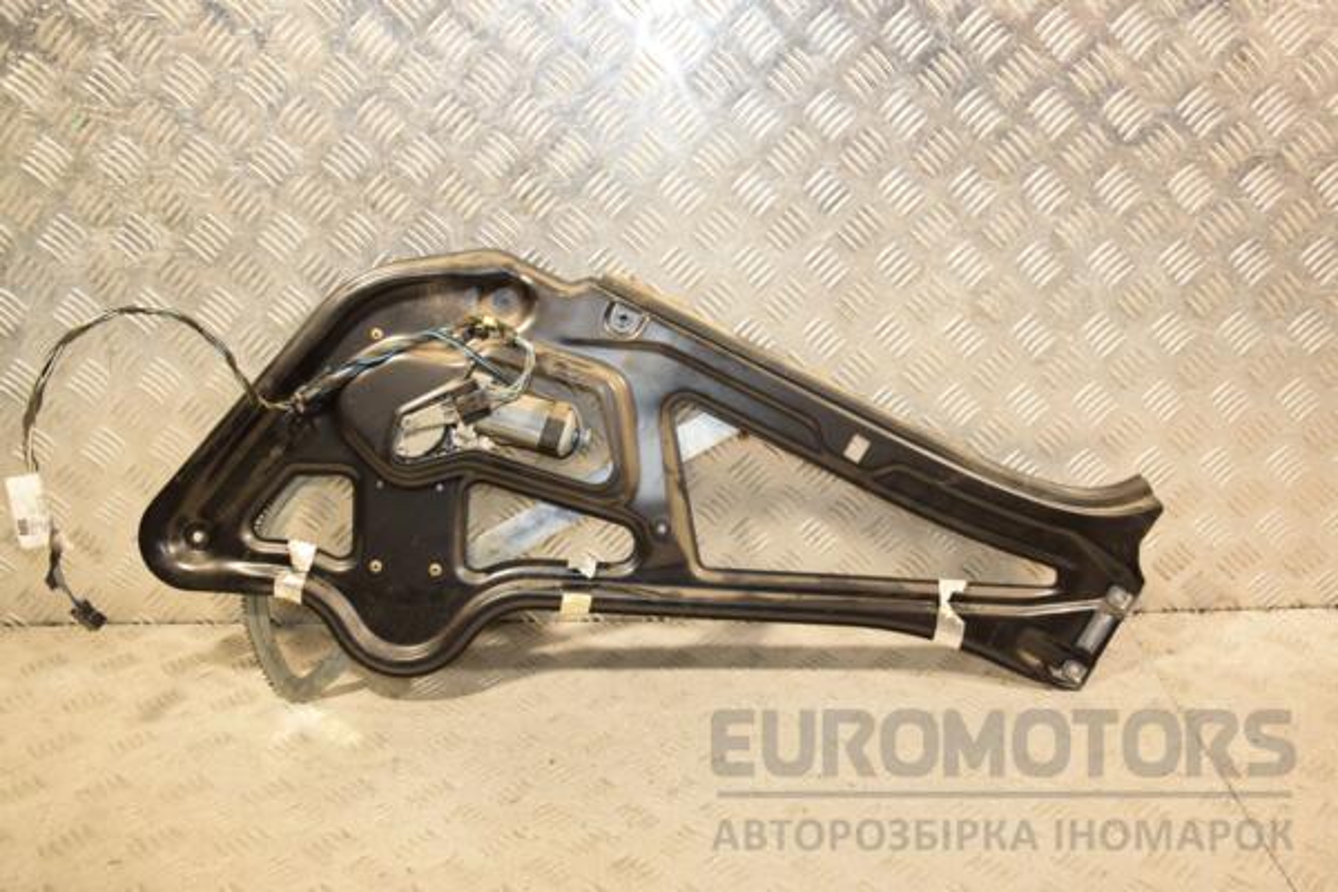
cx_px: 669
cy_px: 446
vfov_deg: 36.9
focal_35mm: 36
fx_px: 1338
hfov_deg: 53.1
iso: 800
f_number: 5
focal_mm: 24
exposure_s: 1/200
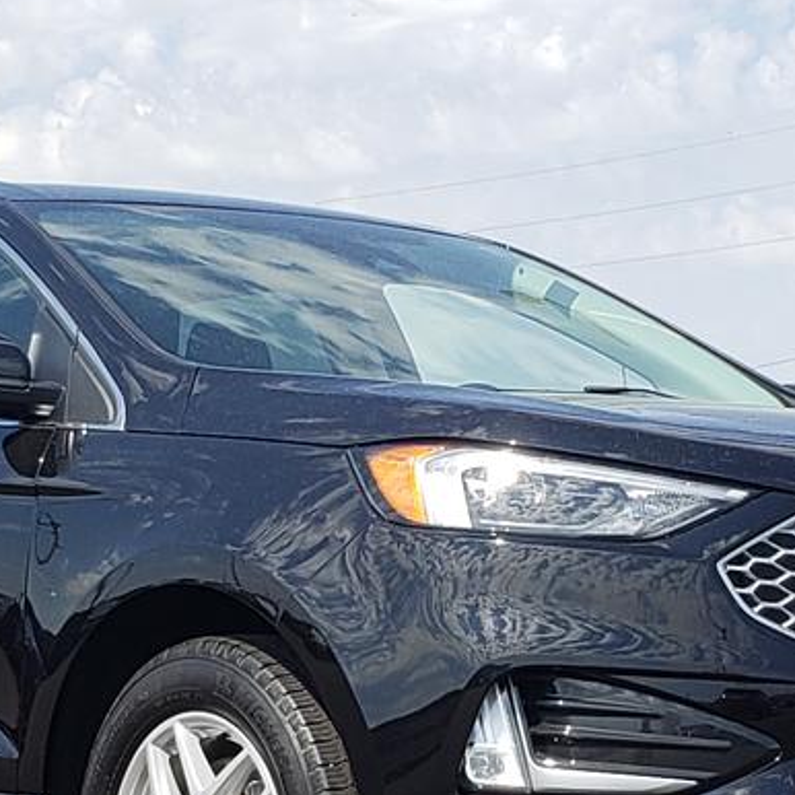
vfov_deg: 27.6
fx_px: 1585
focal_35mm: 61
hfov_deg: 28.0
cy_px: 626
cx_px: 282
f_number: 2.4
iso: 50
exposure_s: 1/1167
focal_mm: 4.3
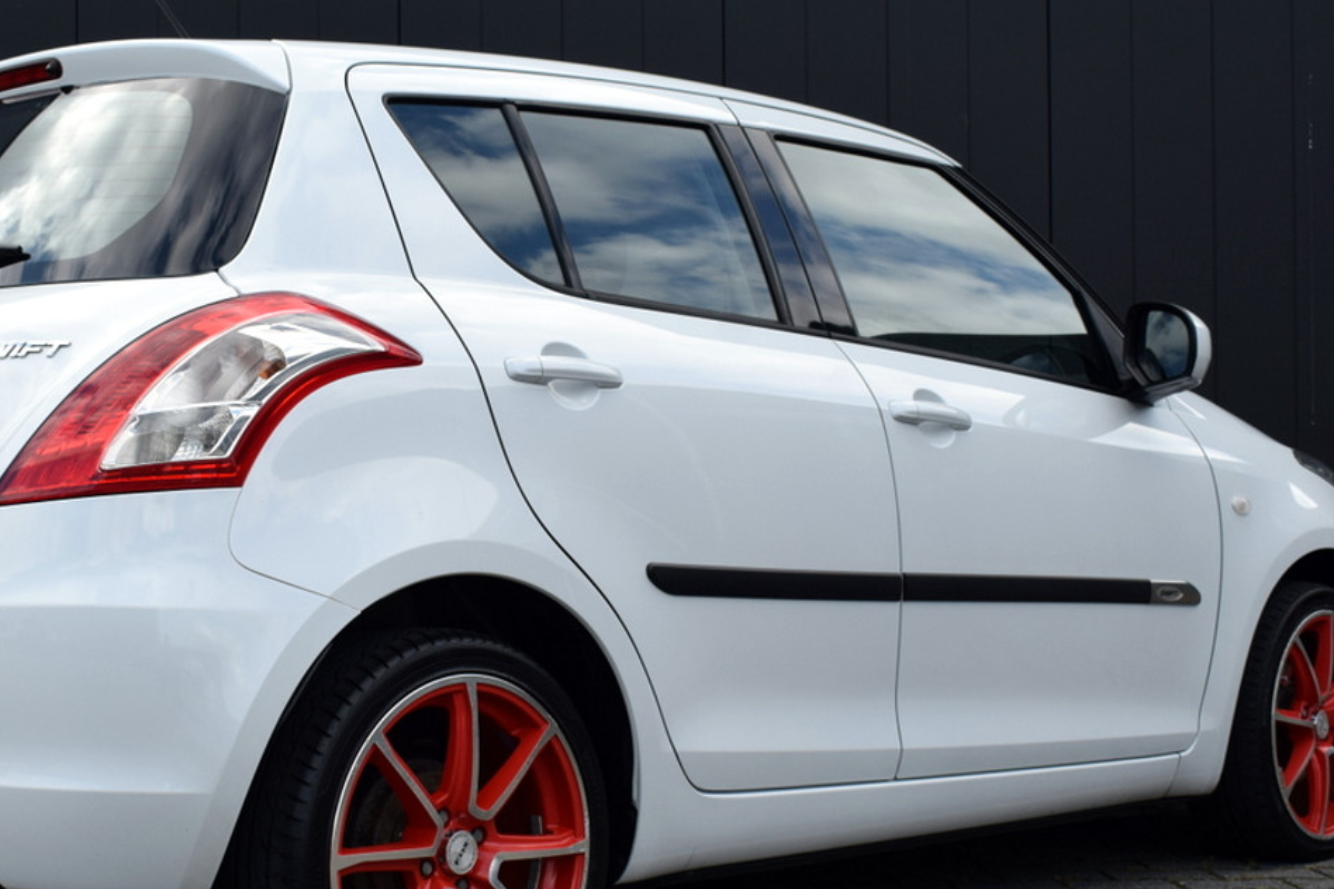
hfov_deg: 32.2
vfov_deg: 21.9
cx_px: 495
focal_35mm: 62
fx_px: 2297
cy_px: 483
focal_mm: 28
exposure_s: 1/250
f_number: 8
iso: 200
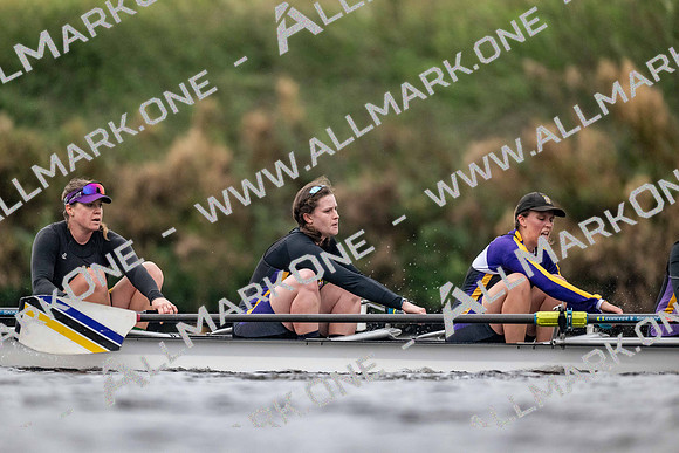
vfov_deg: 2.3
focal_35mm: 600
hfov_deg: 3.4
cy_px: 226
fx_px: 11319
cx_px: 340
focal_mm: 600
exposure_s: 1/2500
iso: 3600
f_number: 4
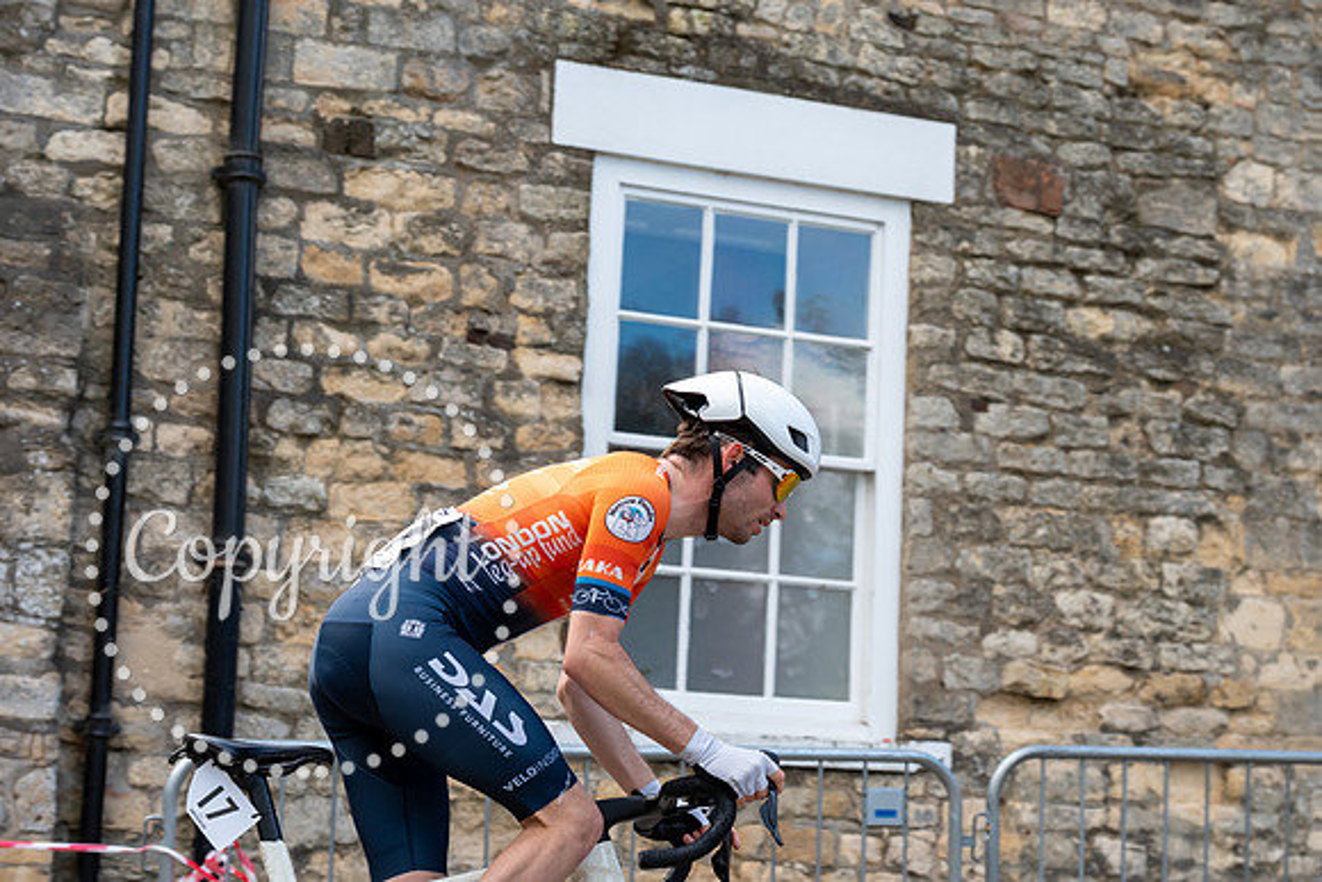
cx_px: 661
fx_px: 2571
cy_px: 441
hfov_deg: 28.8
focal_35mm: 70
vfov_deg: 19.5
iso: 1000
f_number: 5
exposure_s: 1/1000
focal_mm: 70
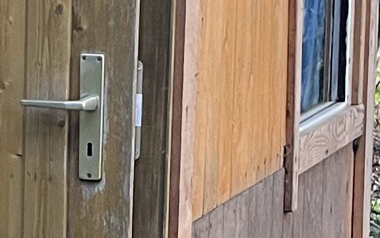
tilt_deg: -11.8
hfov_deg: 10.7
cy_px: 227
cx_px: -61
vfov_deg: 6.8
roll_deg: -0.1
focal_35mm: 193
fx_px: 1999
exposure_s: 1/60
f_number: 1.6
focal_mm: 5.1
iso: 125
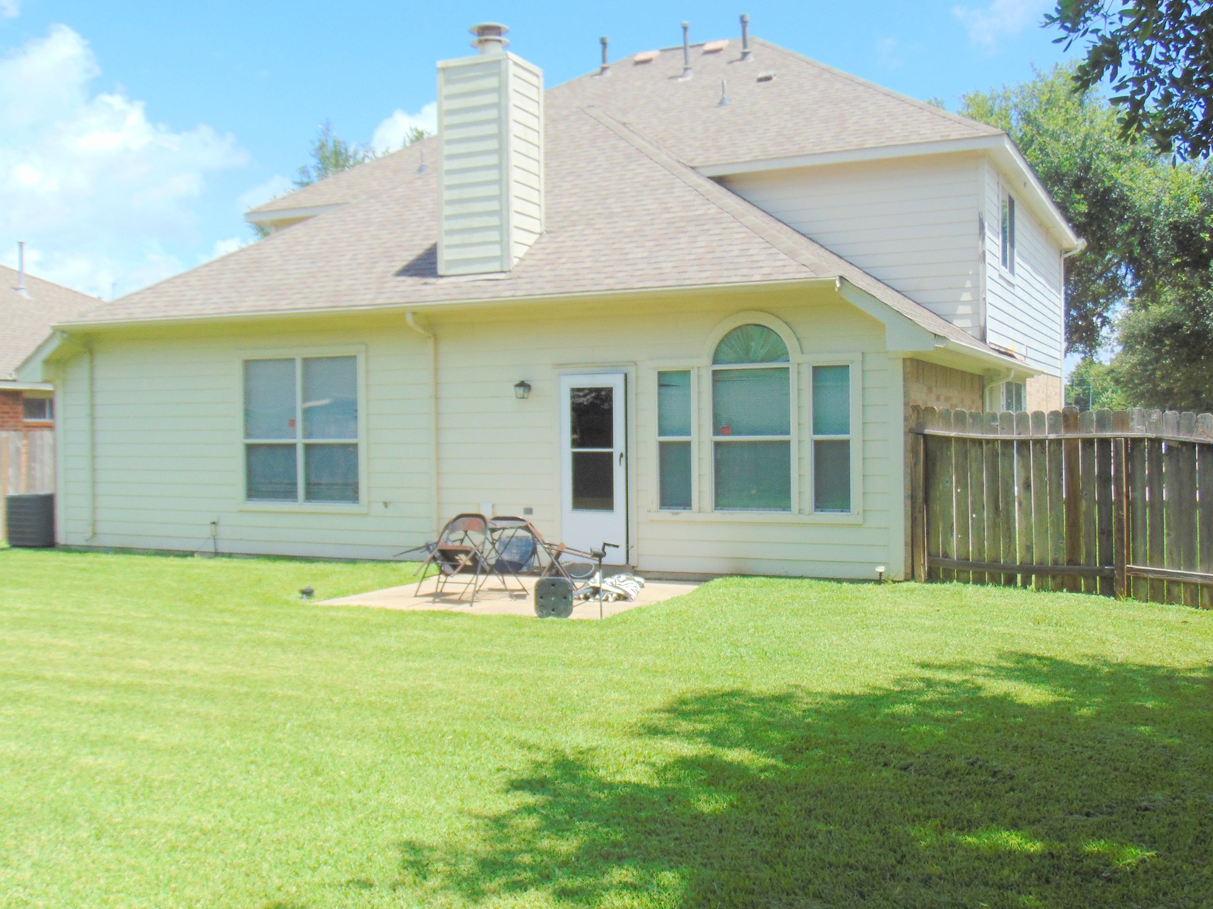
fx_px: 1261
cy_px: 456
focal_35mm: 36
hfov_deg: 51.4
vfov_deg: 39.7
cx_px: 610
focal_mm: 6.3
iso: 80
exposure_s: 1/1000
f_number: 3.2
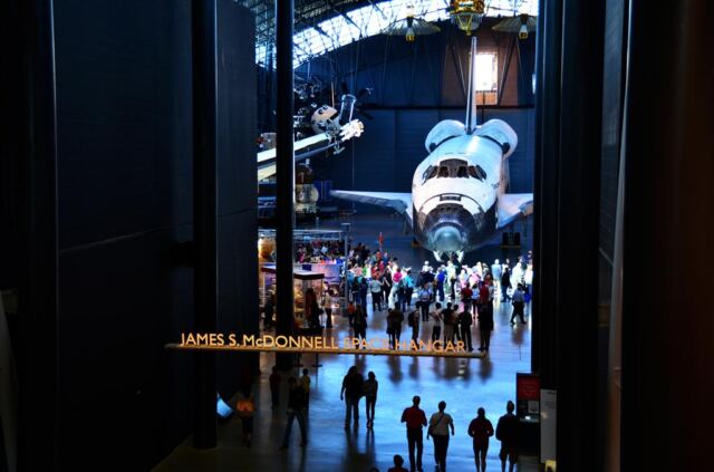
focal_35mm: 48
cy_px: 236
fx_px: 949
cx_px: 357
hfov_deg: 41.2
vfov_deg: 27.9
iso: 400
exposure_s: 1/50
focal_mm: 32
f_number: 4.2
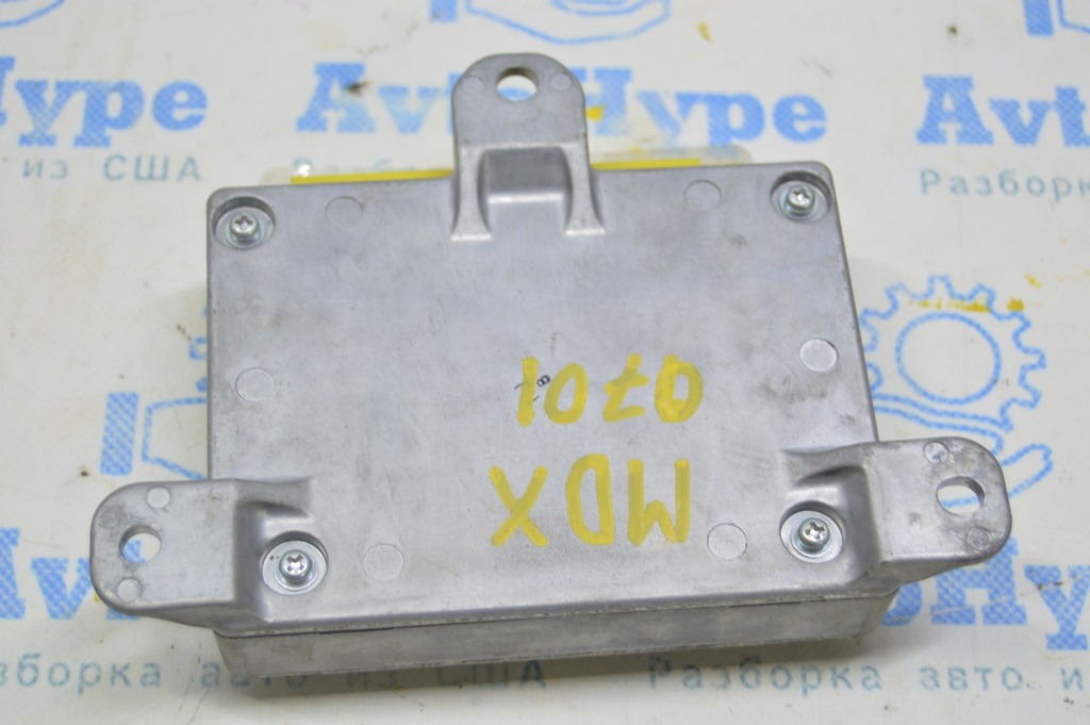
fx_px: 2042
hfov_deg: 29.9
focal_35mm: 68
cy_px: 362
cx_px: 545
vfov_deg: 20.1
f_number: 5.6
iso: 400
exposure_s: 1/20
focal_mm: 45
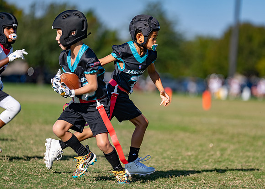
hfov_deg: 8.7
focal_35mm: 231
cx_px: 154
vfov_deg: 6.2
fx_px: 1737
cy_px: 96
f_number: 2.8
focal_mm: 200
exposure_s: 1/2000
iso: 100
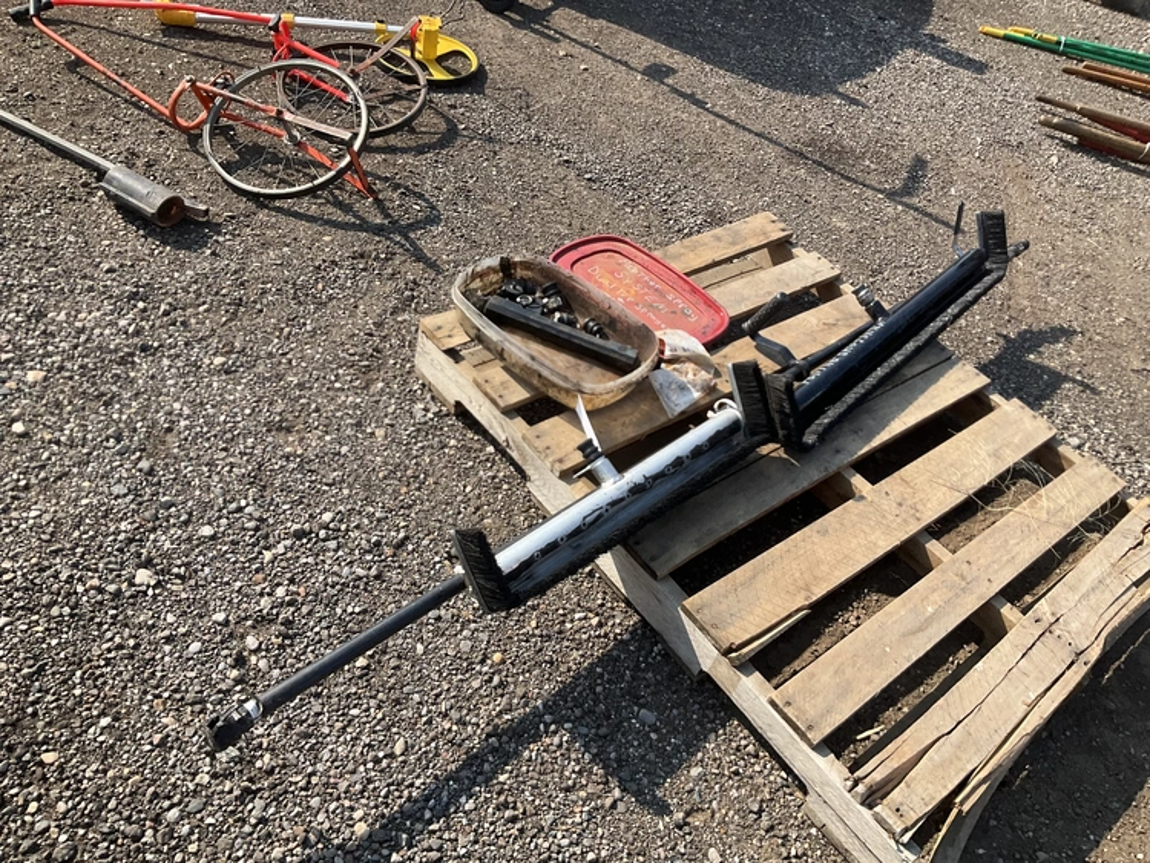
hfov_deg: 61.6
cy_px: 432
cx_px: 575
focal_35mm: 29
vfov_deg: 48.3
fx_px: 964
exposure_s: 1/912
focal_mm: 3
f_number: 1.8
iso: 25
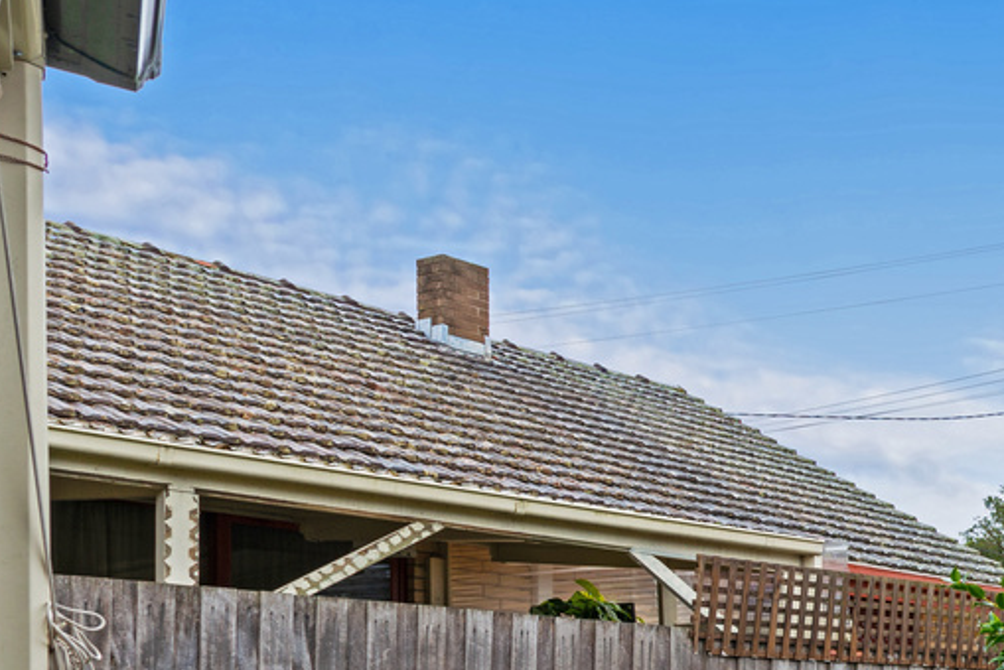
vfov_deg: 27.6
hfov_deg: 28.3
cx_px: 1519
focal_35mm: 44
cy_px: 761
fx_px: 1228
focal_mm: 14
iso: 125
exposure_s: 1/30
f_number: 8
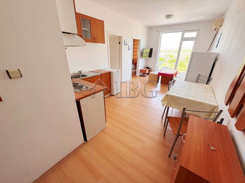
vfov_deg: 85.6
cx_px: 122
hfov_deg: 102.1
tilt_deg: -24.0
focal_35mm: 14
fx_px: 99
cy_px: 92
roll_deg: +0.6
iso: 100
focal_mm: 2.22
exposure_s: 1/99
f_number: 2.2
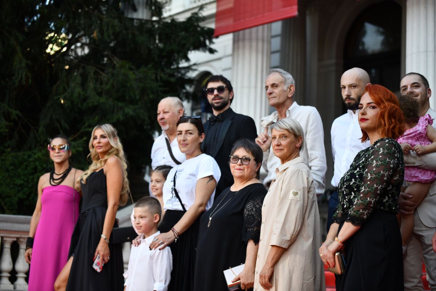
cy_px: 146
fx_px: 848
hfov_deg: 28.8
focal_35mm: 70
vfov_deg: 19.5
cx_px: 218
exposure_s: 1/2000
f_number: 2.8
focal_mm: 70
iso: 1000
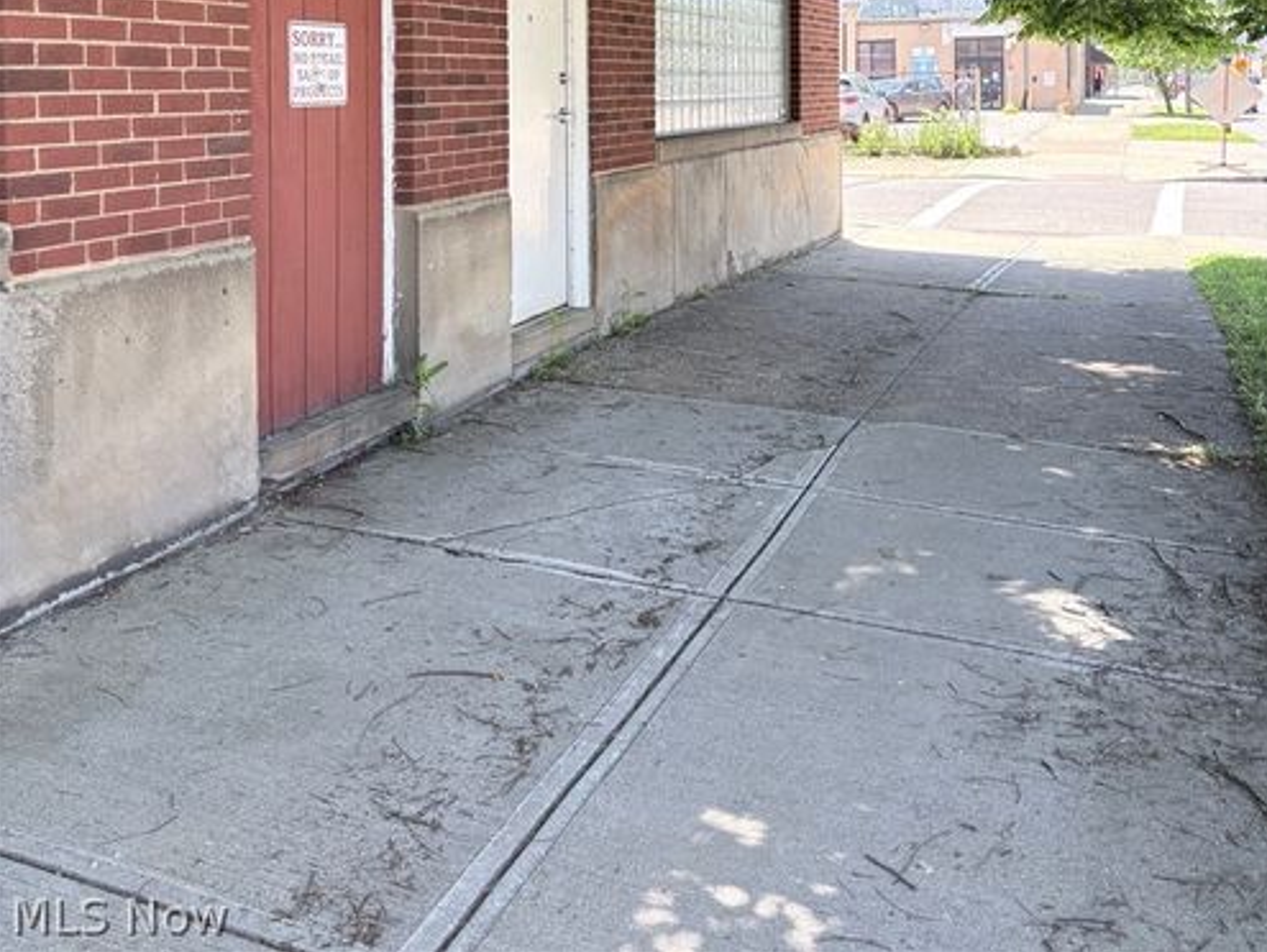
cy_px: 101
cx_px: 637
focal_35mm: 35
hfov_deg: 52.6
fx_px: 1282
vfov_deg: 38.1
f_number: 1.6
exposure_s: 1/384
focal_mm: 5.96
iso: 64
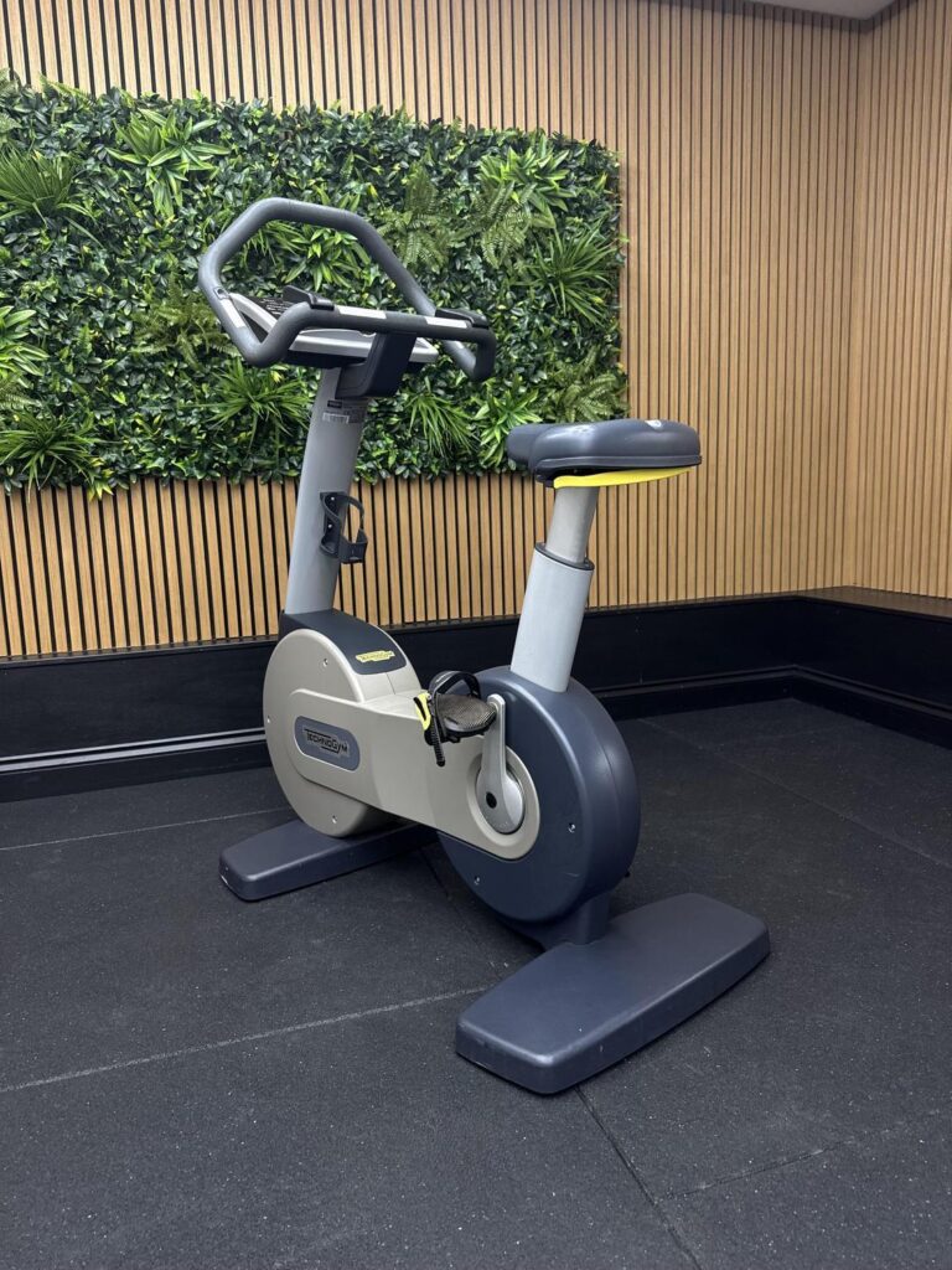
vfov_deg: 71.6
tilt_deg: -9.1
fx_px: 880
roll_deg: +2.1
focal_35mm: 24
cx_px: 476
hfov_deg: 56.8
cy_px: 635
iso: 200
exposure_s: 1/100
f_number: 1.78
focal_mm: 6.76
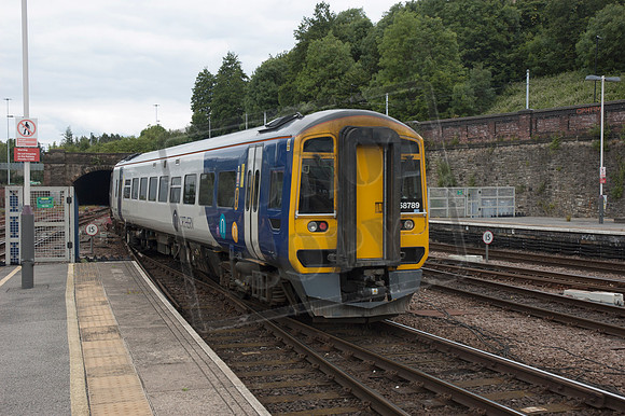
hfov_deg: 42.3
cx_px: 312
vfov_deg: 28.9
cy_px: 208
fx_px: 807
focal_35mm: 46
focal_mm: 31
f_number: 7.1
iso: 200
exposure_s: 1/160
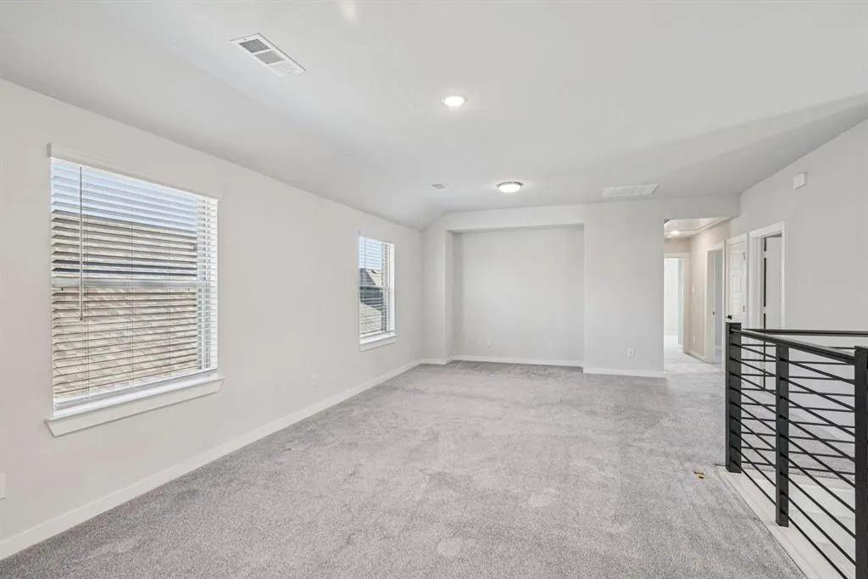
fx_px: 410
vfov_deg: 70.5
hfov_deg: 93.3
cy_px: 290
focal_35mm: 17
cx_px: 434
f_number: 8
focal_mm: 17
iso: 400
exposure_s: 1/50
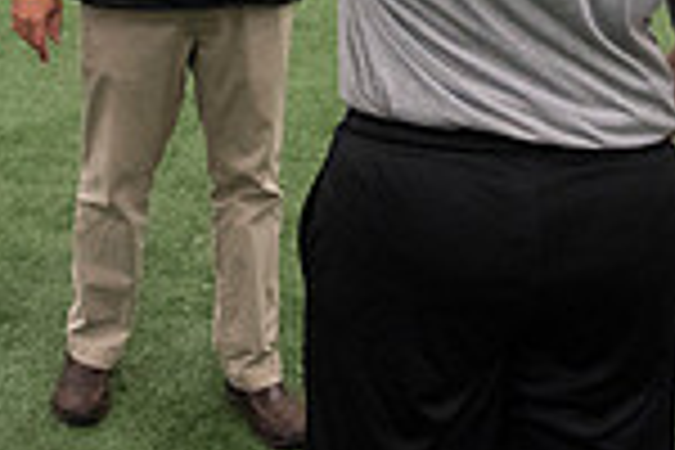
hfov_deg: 21.9
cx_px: 324
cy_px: -335
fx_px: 1744
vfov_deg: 13.4
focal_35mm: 93
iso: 3200
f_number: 3.2
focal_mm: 24
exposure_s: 1/250
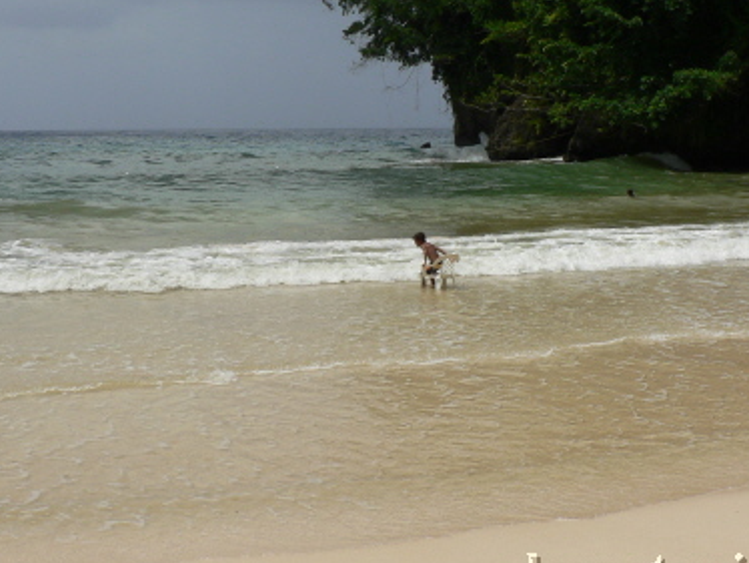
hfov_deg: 36.1
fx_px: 1148
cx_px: 394
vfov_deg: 27.4
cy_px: 177
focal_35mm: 53
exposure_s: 1/640
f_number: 5.6
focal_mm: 6
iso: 64
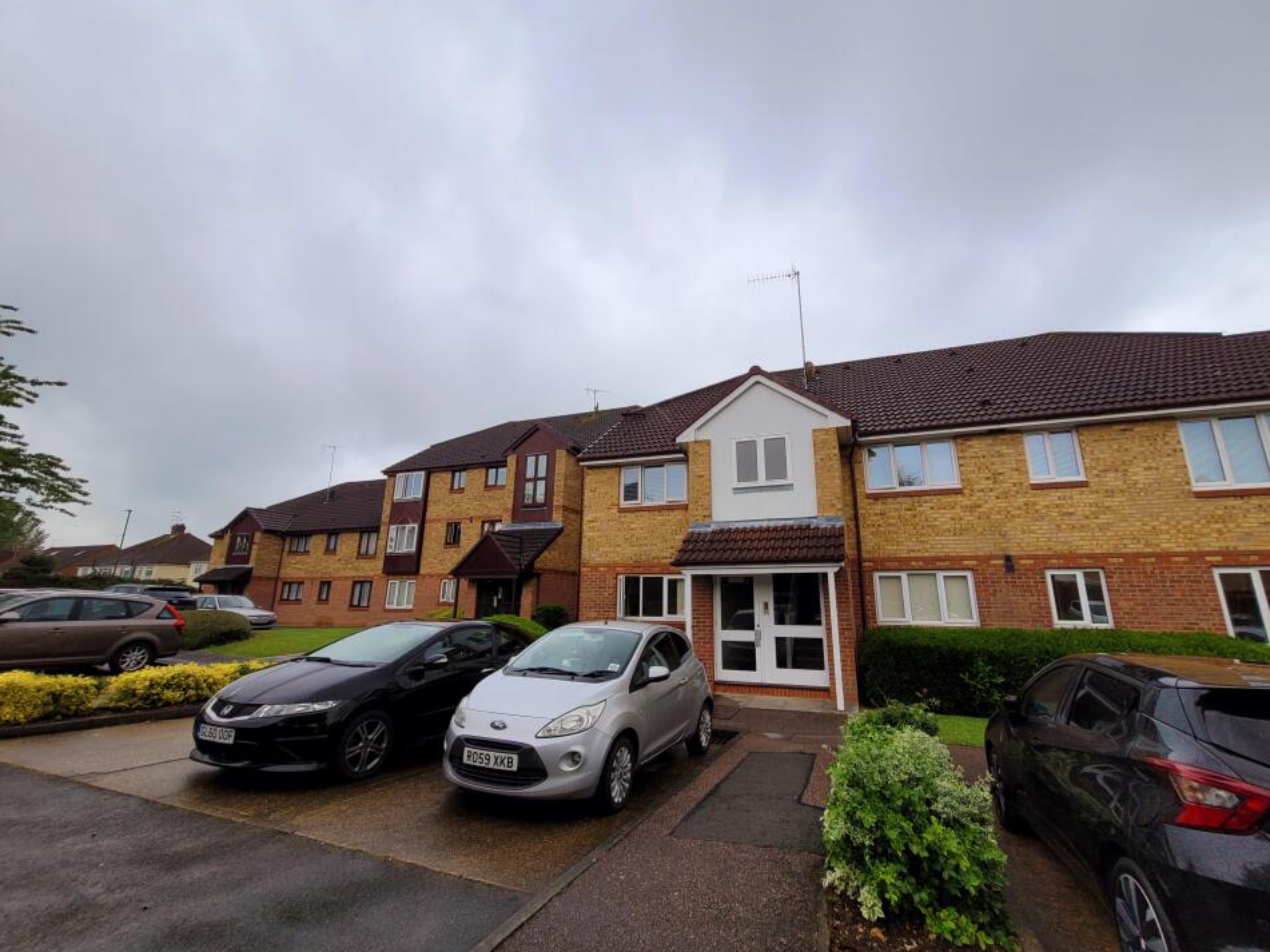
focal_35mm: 14
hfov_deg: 102.0
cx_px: 672
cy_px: 453
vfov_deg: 85.6
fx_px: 514
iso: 40
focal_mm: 1.74
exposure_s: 1/294
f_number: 2.2
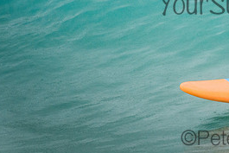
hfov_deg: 1.6
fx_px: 8344
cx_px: 248
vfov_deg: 1.1
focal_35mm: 1311
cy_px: -6
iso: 800
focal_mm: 400
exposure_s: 1/2000
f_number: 5.6
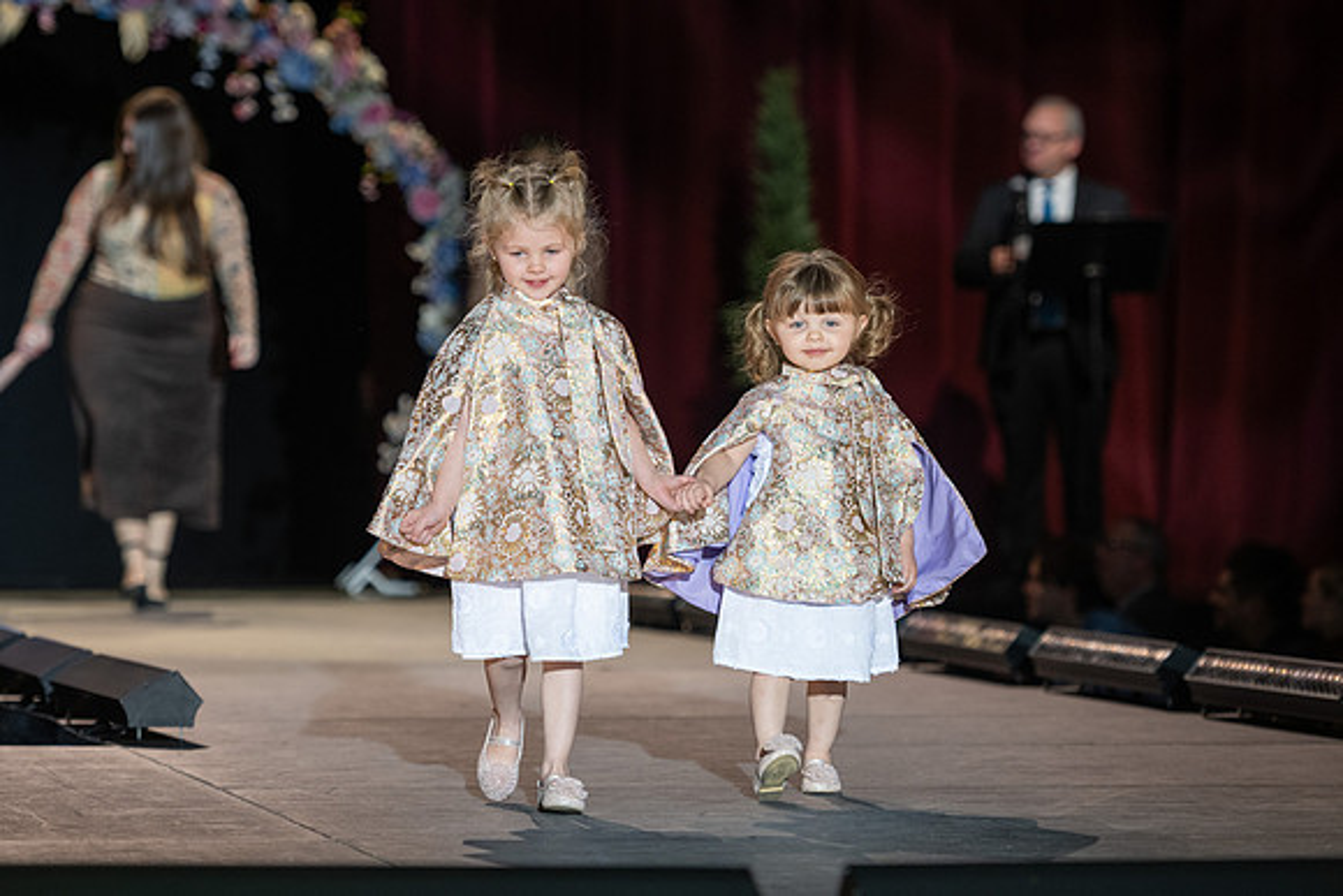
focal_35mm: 170
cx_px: 638
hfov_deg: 12.1
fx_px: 6353
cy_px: 347
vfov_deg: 8.1
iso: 640
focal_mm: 125
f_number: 2.8
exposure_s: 1/640
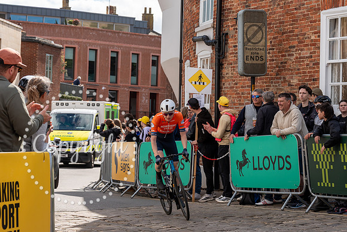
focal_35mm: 95
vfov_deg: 14.4
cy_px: 92
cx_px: 160
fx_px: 918
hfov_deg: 21.4
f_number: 5
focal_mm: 70
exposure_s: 1/1000
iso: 200
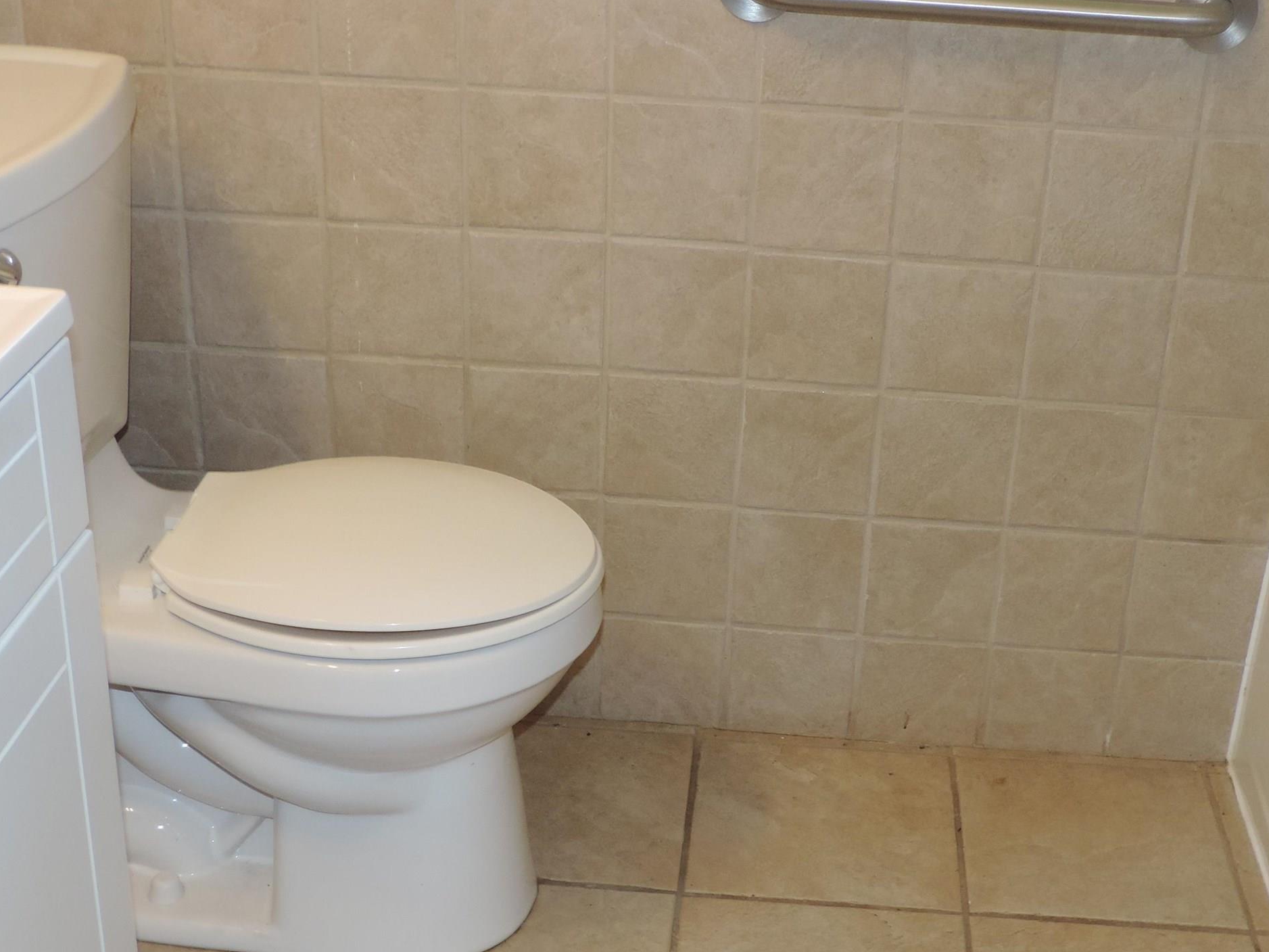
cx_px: 722
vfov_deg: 27.0
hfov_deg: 35.5
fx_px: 1980
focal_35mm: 54
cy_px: 563
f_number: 3.2
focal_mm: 5.8
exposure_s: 1/30
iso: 200
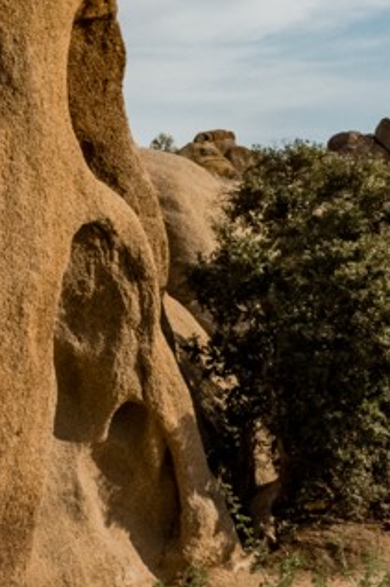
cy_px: 74
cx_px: -429
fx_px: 2147
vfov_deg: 15.4
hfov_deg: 9.6
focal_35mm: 132
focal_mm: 31
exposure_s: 1/640
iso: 640
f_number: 22
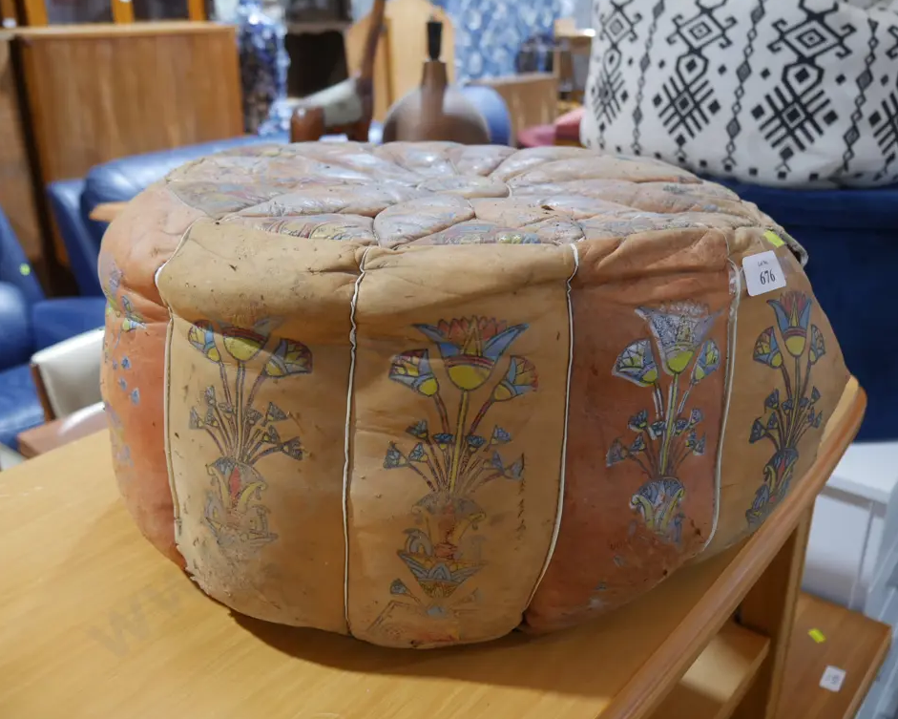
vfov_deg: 43.4
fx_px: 904
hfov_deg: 52.8
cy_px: 356
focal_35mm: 34
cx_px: 487
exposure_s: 1/60
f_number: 3.6
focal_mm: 16
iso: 800
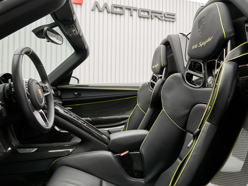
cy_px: 93
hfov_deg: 67.1
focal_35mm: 26
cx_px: 111
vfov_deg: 53.1
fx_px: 186
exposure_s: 1/60
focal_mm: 24
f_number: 5.6
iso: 320
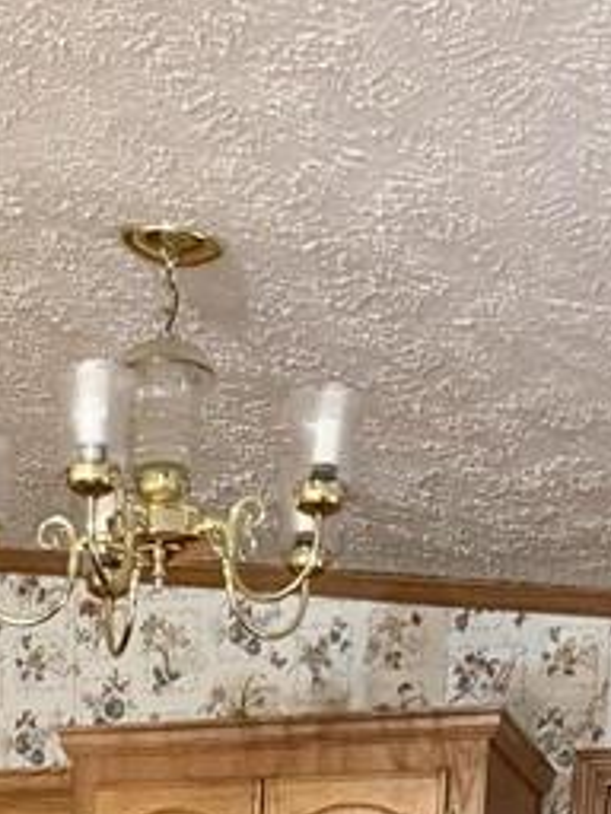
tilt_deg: -7.4
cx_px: -10
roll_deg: -0.6
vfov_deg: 18.1
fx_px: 2118
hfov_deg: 16.1
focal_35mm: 90
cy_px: 1390
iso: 1000
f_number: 1.78
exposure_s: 1/40
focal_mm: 6.76
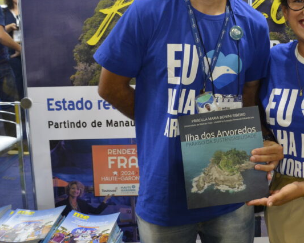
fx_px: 486
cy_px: 67
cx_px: 254
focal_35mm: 54
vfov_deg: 27.8
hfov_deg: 33.5
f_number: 4
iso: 800
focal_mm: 20
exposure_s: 1/60
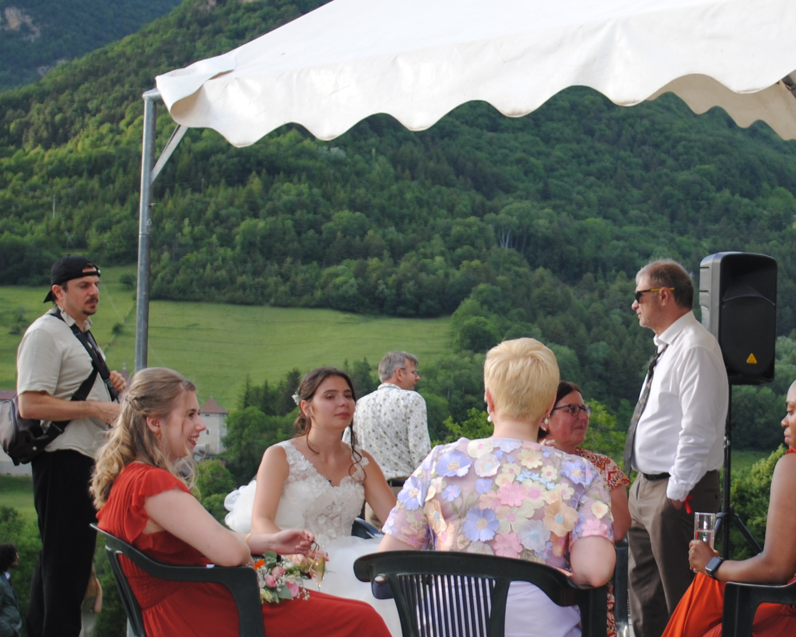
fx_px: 1861
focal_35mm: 79
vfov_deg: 19.4
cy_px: 346
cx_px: 605
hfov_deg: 23.9
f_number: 4.2
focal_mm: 26
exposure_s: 1/160
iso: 100
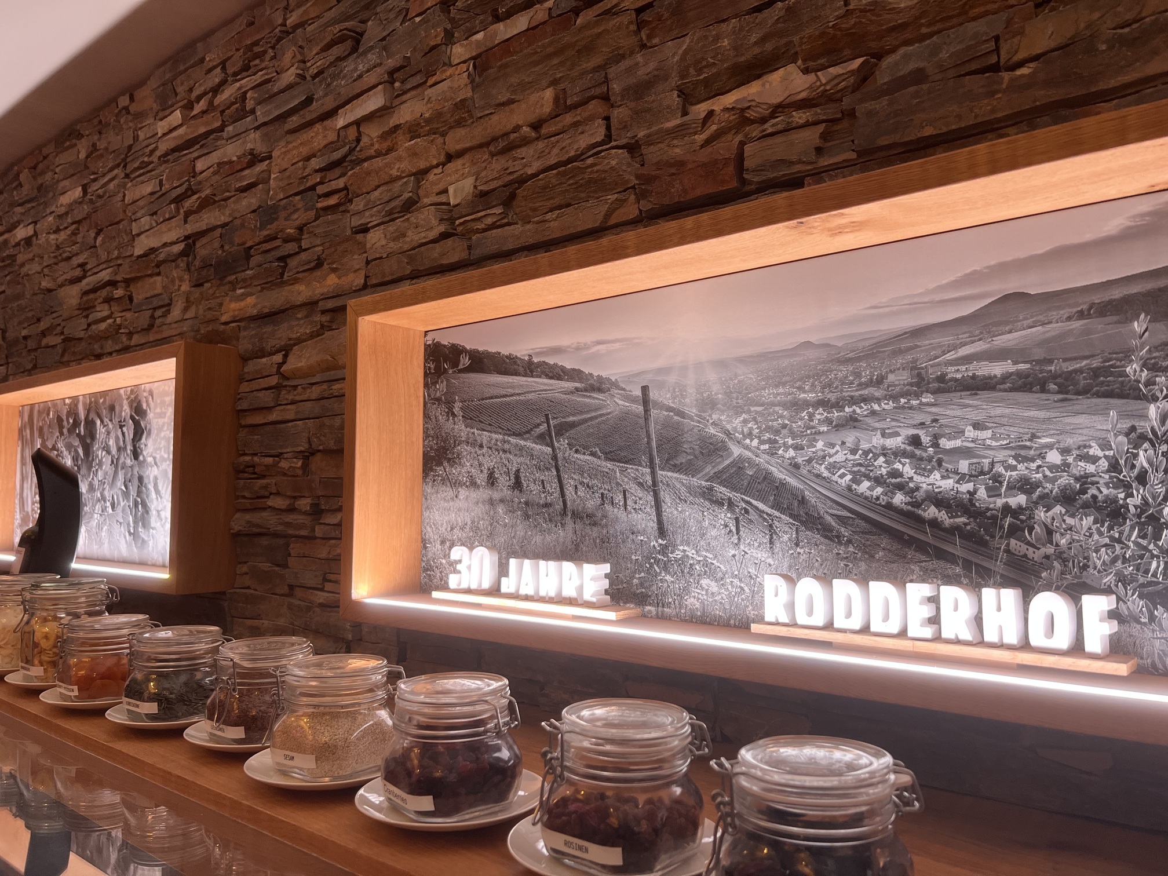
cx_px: 584
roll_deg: -0.1
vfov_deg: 53.1
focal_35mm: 26
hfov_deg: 67.3
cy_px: 438
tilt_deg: +4.5
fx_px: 877
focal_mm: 5.7
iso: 125
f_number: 1.5
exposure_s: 1/100
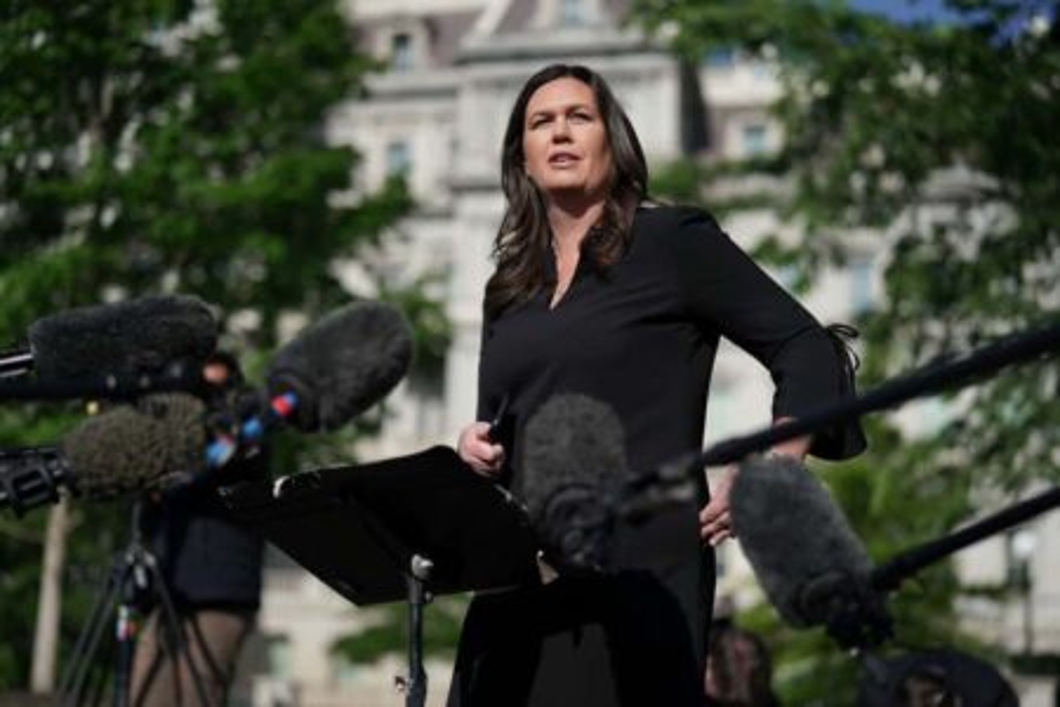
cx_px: 530
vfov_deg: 27.0
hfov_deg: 39.6
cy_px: 354
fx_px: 1472
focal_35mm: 50
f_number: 1.4
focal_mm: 50
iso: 100
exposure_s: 1/16000
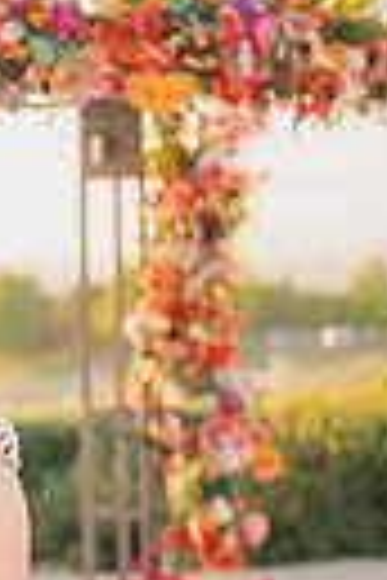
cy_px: 531
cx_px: -274
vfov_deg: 11.7
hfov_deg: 7.7
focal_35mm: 174
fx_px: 2806
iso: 200
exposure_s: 1/2000
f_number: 1.2
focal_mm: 50
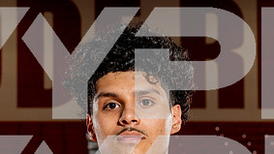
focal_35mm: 165
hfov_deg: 13.0
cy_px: 190
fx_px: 1198
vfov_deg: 7.3
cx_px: 130
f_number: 8
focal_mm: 65
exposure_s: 1/250
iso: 400
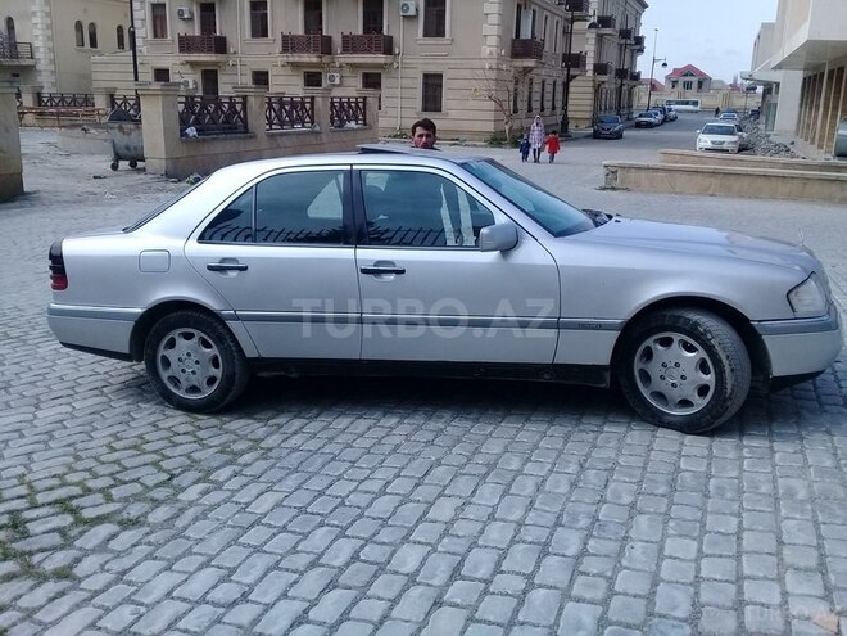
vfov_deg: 45.4
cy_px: 318
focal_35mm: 31
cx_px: 424
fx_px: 759
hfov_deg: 58.4
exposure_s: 1/1009
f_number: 2.2
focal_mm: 3.3
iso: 64
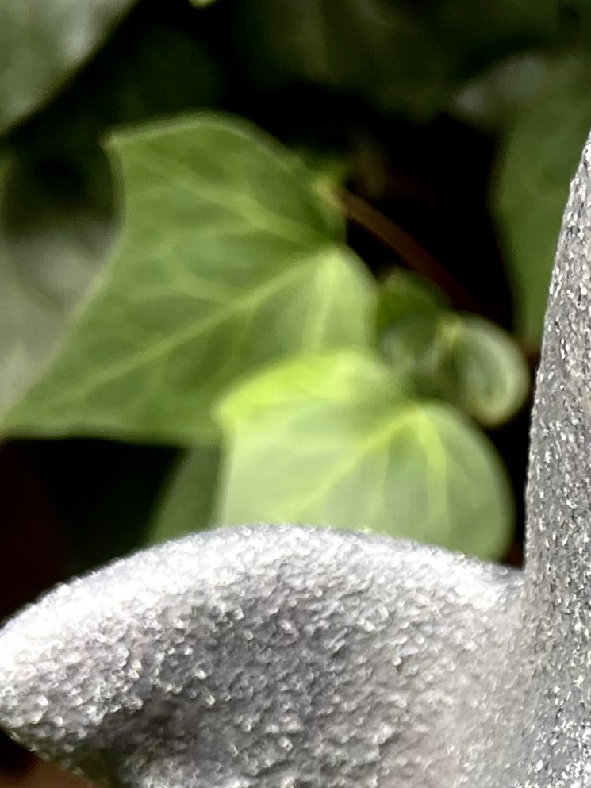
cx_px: 908
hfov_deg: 13.8
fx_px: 2276
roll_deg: +0.1
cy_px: 1150
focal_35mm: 100
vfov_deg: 17.8
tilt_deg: -17.9
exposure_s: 1/121
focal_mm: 5.7
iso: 50
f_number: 1.5
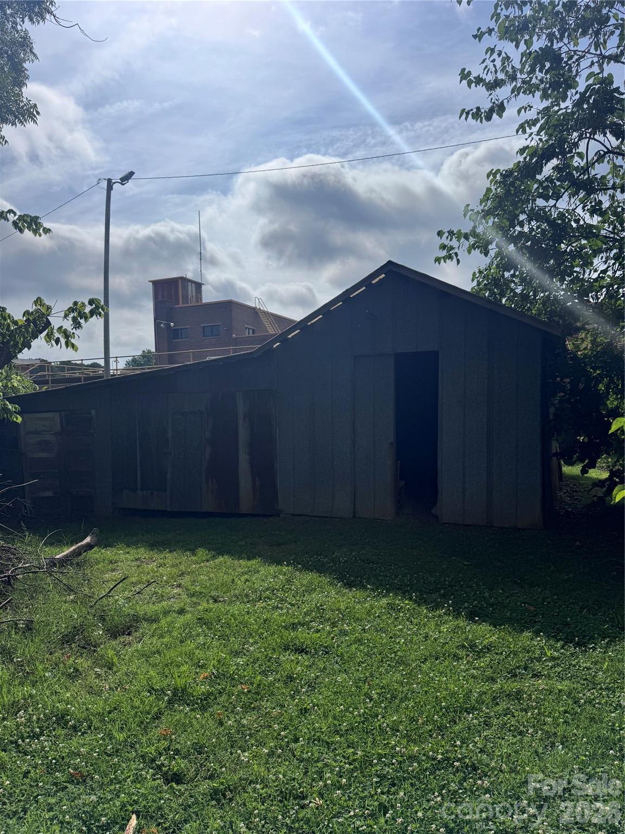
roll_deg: +1.4
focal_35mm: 24
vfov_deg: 71.6
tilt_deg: -1.1
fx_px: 578
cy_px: 417
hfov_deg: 56.8
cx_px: 312
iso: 64
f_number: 1.78
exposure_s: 1/12346
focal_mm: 6.76
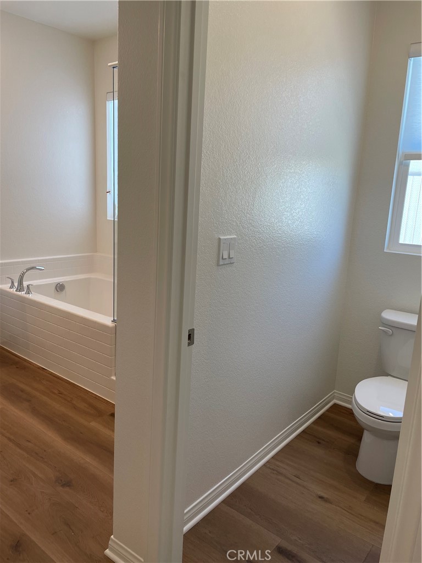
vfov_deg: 67.3
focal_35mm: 26
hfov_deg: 53.1
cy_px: 282
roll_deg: -1.9
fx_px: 423
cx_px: 211
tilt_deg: -10.4
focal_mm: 4.2
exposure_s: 1/120
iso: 50
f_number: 1.6
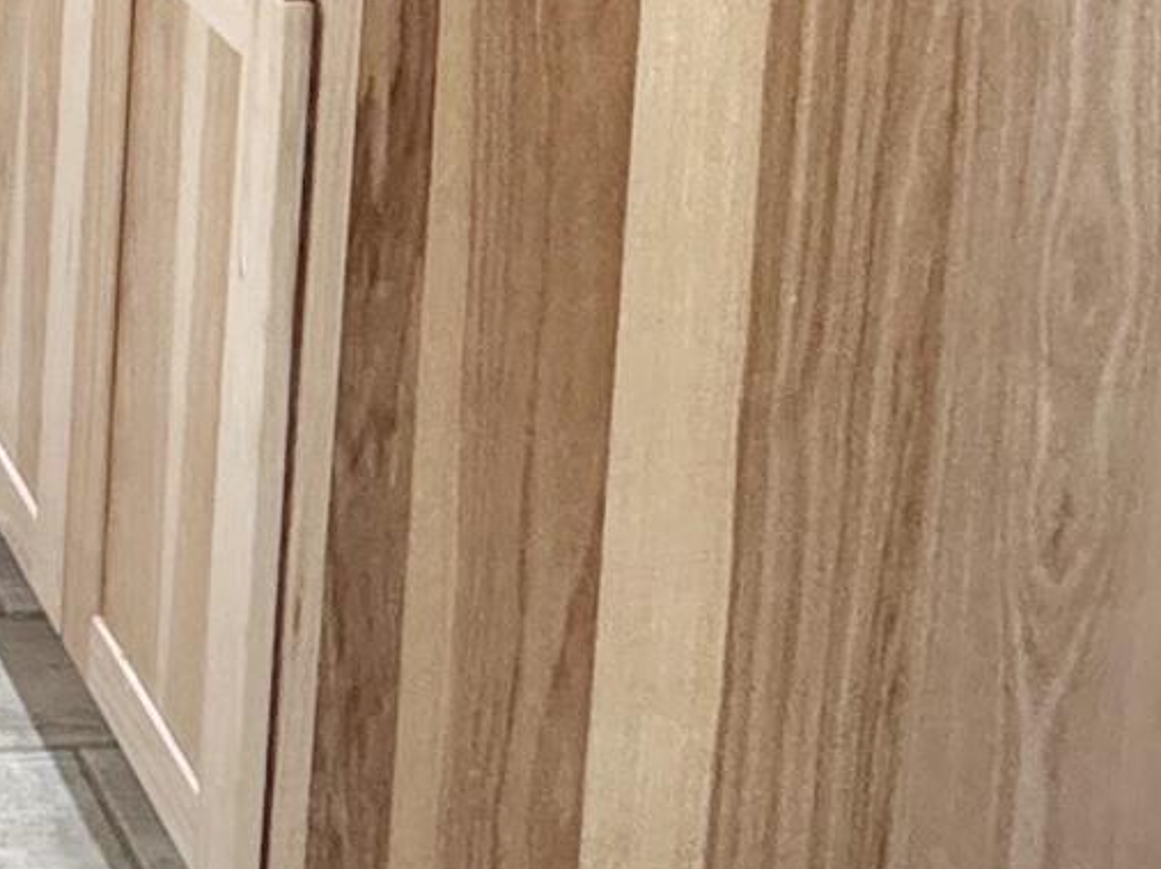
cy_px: -679
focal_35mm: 85
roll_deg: -0.5
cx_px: -743
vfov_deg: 15.1
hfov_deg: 19.1
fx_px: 2849
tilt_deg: -9.4
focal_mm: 2.22
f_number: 2.2
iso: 320
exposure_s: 1/60
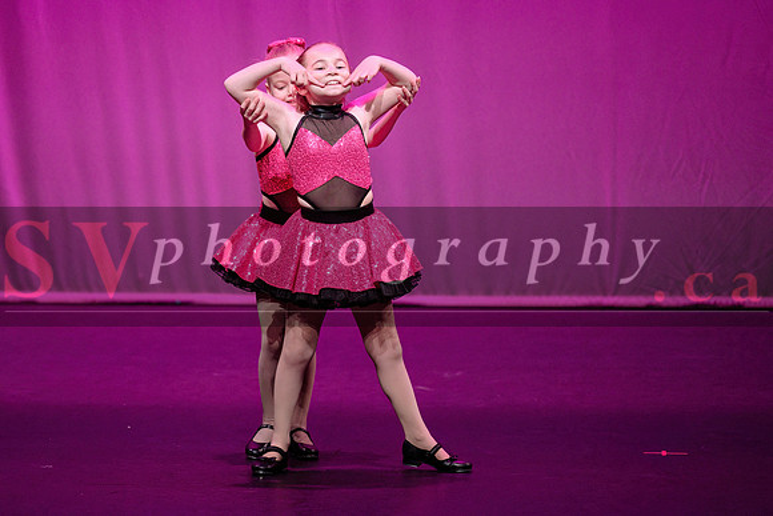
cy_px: 216
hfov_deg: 7.3
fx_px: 6063
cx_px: 227
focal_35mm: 282
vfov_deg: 4.9
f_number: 2.8
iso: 1250
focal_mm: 200
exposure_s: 1/320
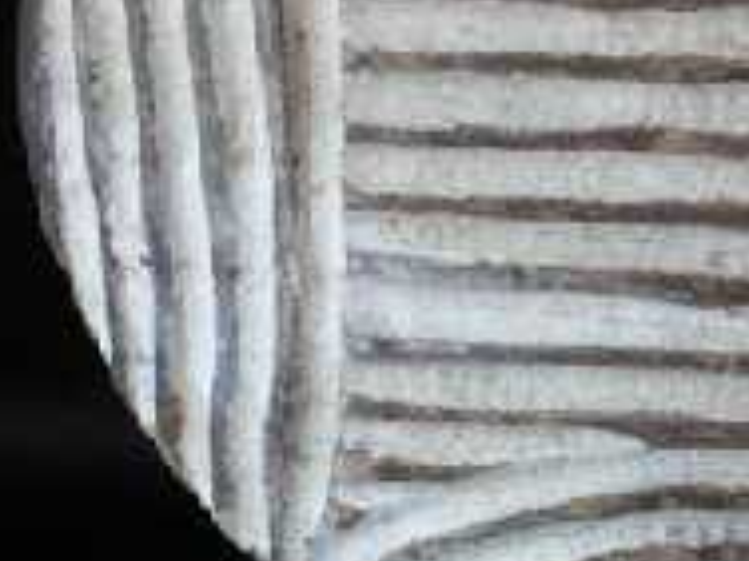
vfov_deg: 15.7
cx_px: 737
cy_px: 34
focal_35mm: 93
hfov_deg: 20.5
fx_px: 2012
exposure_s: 1/80
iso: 400
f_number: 2.8
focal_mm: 5.8
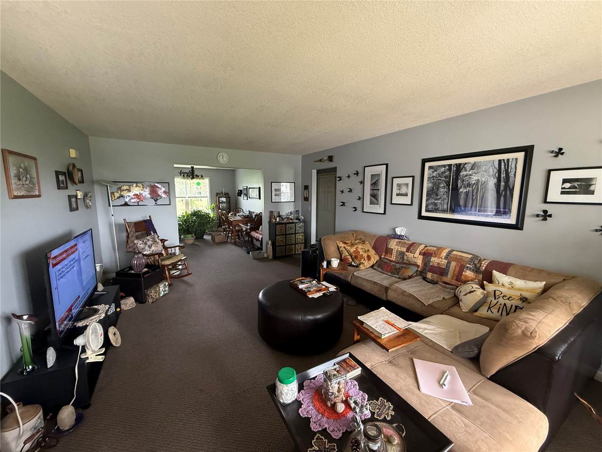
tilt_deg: -7.3
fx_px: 243
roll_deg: +0.1
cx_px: 301
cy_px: 226
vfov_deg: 85.7
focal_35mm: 14
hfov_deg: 102.1
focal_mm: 2.22
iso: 320
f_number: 2.2
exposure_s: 1/91
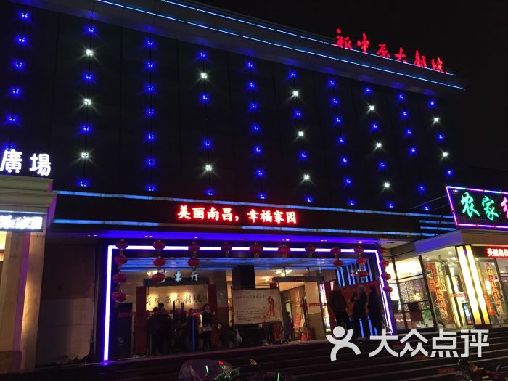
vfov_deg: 48.2
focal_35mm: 29
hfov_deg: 61.7
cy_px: 190
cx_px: 254
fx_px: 426
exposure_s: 1/17
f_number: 2.2
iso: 200
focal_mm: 4.15
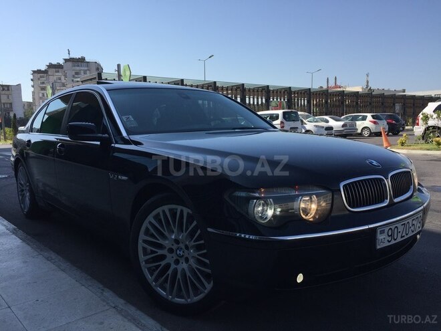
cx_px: 220
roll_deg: +1.0
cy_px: 166
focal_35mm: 29
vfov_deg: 48.2
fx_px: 369
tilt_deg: -5.0
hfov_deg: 61.7
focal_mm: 4.15
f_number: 2.2
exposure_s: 1/1647
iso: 32
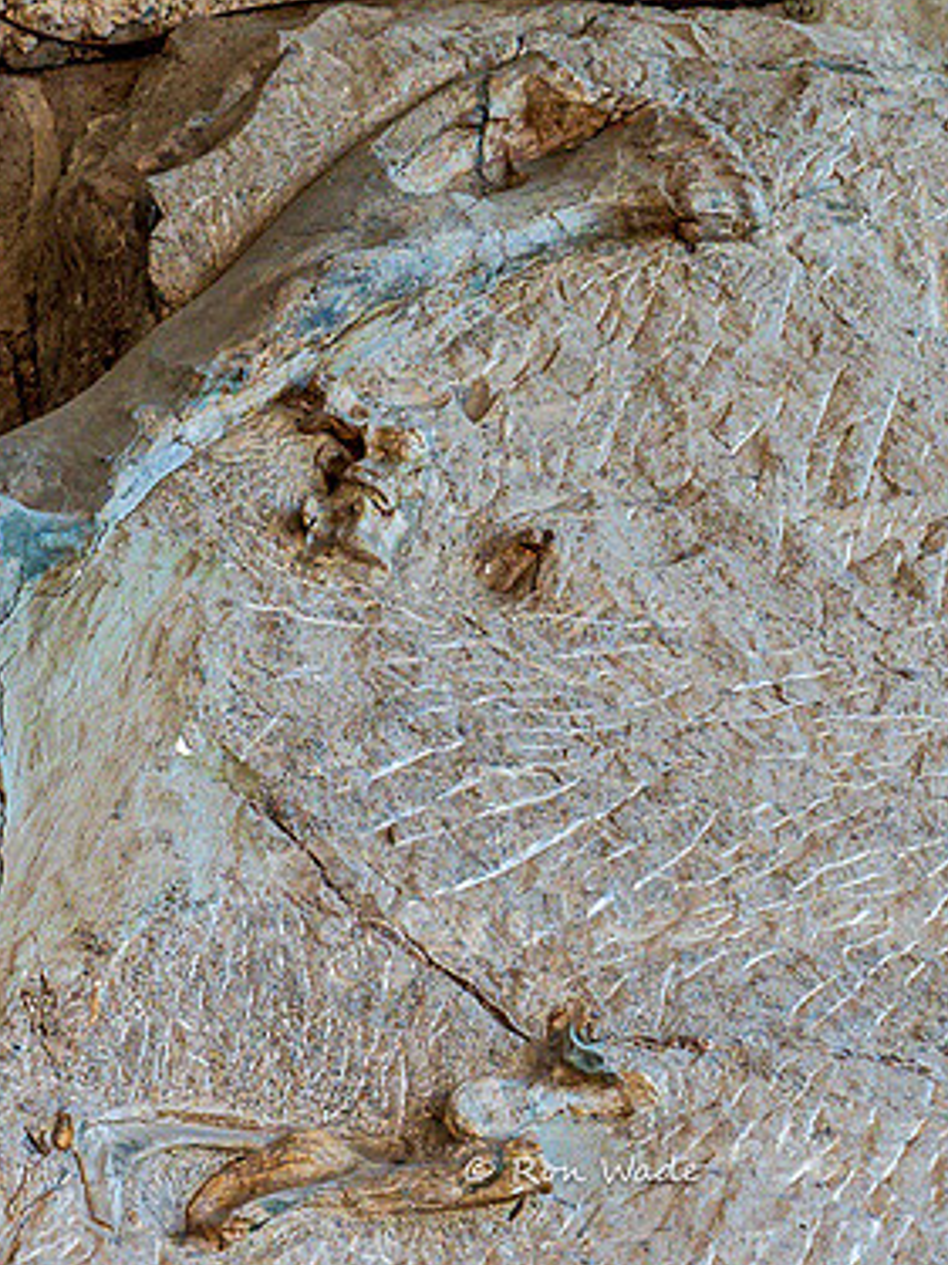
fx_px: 8878
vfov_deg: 8.1
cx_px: 299
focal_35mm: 243
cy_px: 762
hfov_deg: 6.1
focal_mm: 70
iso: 1000
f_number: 4
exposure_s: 1/160
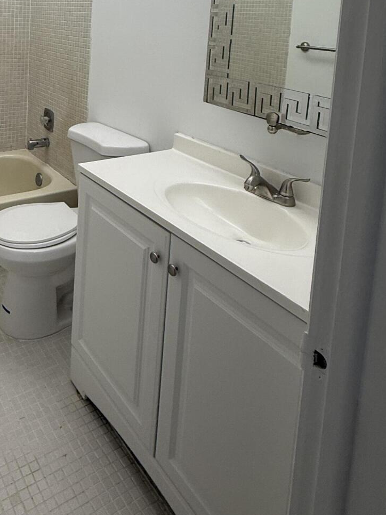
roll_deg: -2.7
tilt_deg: -5.5
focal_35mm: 29
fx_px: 431
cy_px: 58
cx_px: 58
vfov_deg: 54.3
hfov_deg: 44.9
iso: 64
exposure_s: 1/120
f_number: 2.2
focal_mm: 2.22
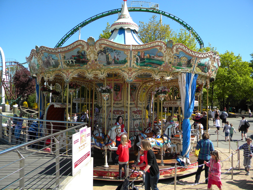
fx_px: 205
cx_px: 126
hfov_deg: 63.4
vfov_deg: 49.7
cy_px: 95
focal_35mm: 28
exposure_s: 1/569
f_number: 3.5
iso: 80
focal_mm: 5
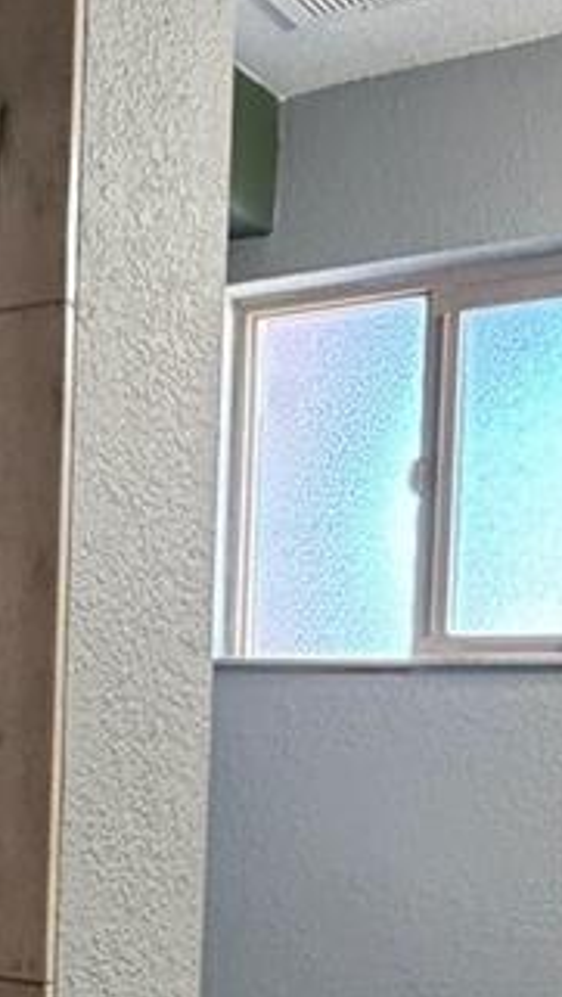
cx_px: 53
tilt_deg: -4.4
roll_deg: -1.4
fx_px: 1507
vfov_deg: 34.9
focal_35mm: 57
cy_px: 854
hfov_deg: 20.7
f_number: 2.2
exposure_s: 1/60
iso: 400
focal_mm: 2.22
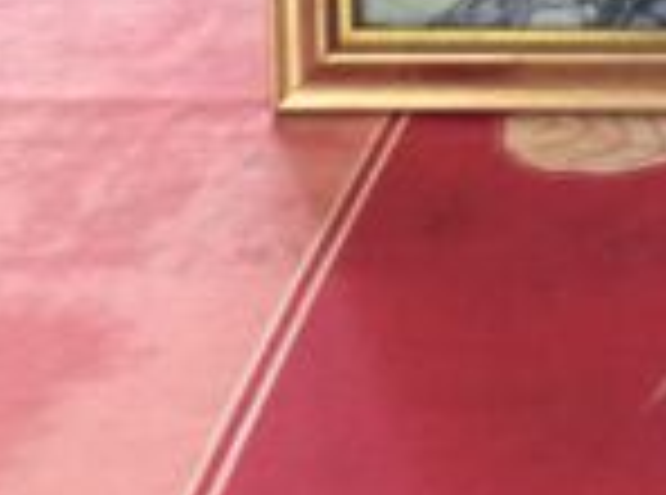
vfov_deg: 13.6
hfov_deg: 17.6
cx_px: 891
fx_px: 1994
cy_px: -155
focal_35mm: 104
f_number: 2.4
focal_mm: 3.3
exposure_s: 1/25
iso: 80
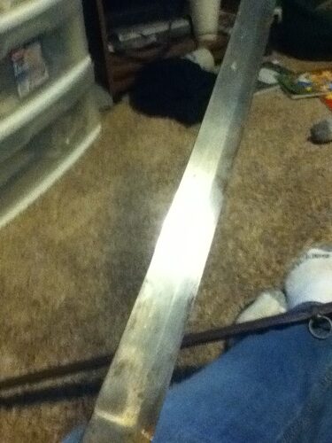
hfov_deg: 44.2
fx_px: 409
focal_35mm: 32
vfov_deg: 56.8
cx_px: 166
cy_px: 222
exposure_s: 1/15
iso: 1000
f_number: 2.4
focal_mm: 3.85
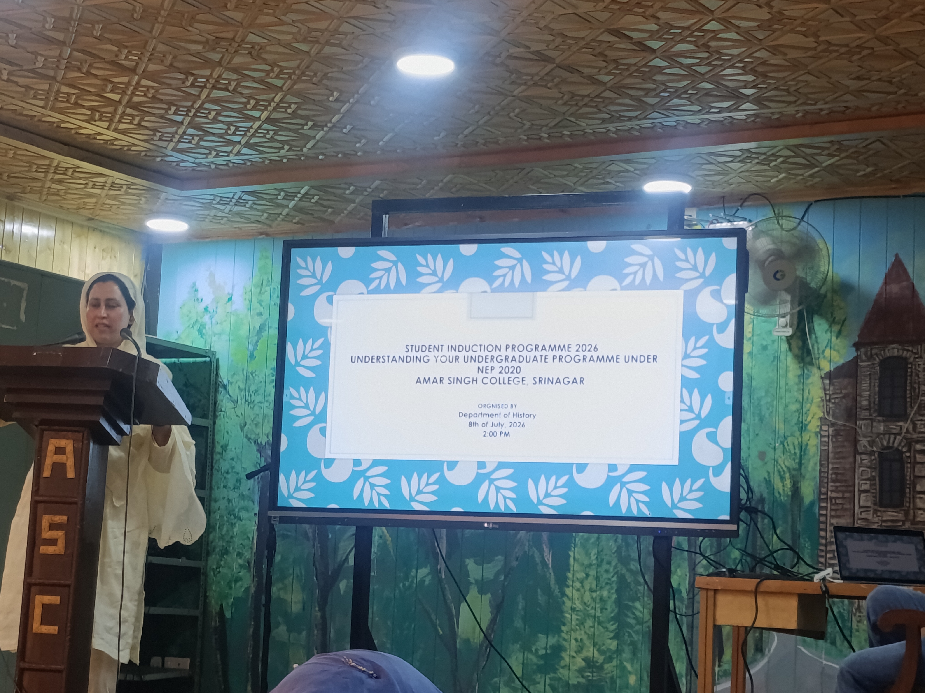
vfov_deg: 19.1
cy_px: 346
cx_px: 462
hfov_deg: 25.3
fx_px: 2058
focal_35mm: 77
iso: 273
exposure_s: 1/101
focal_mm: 4.94
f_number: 1.5
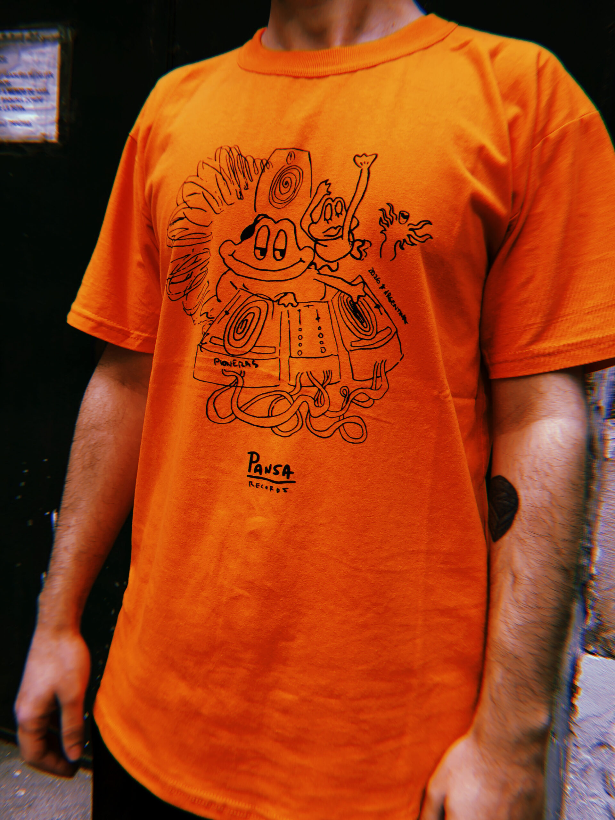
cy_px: 410
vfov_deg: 63.4
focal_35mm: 28
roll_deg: -4.4
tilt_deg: -5.9
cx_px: 308
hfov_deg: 49.7
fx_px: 663
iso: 25
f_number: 1.8
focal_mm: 3.99
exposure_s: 1/120
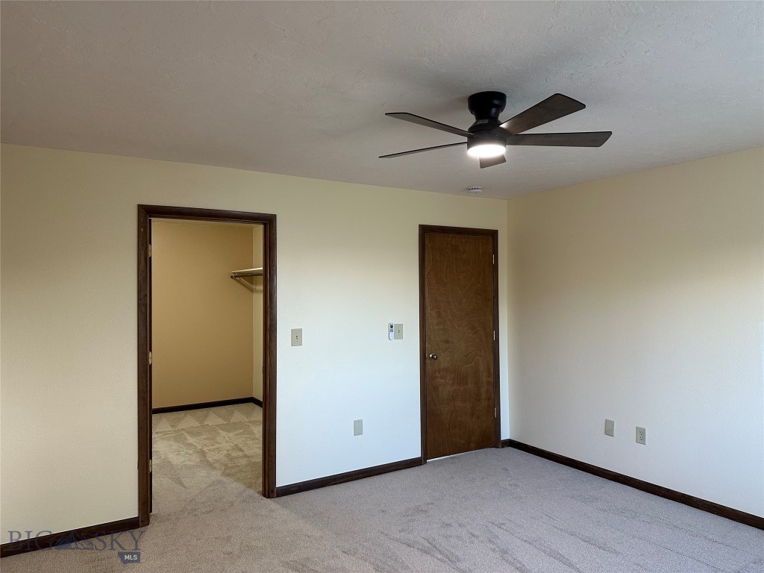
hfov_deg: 71.6
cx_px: 382
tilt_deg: -0.2
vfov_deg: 56.8
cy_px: 286
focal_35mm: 24
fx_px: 530
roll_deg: -0.2
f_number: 1.78
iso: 160
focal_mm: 6.86
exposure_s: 1/60
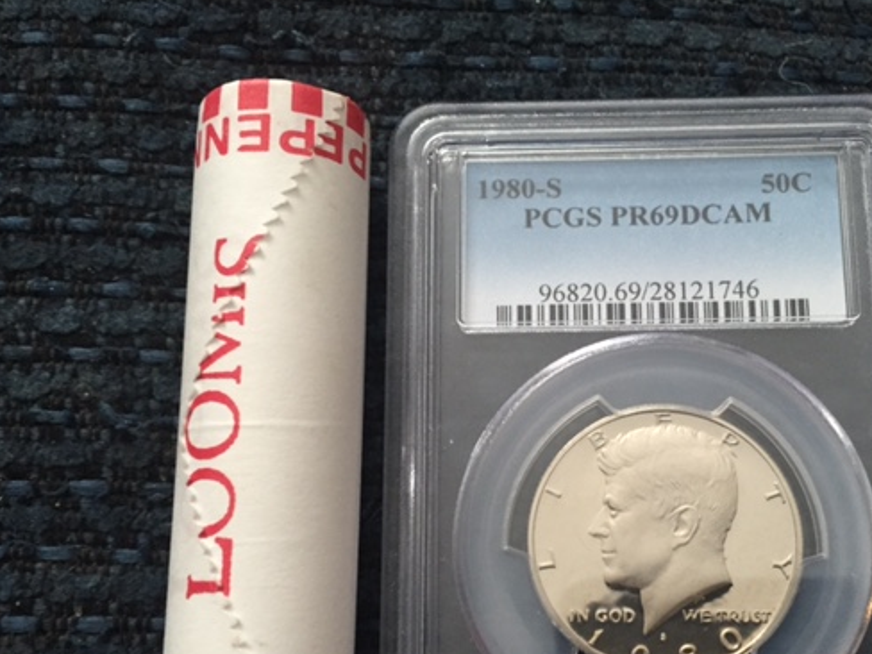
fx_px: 957
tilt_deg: -77.1
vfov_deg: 37.4
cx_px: 556
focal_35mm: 38
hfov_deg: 48.4
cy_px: 423
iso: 125
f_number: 2.2
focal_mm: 4.15
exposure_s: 1/30
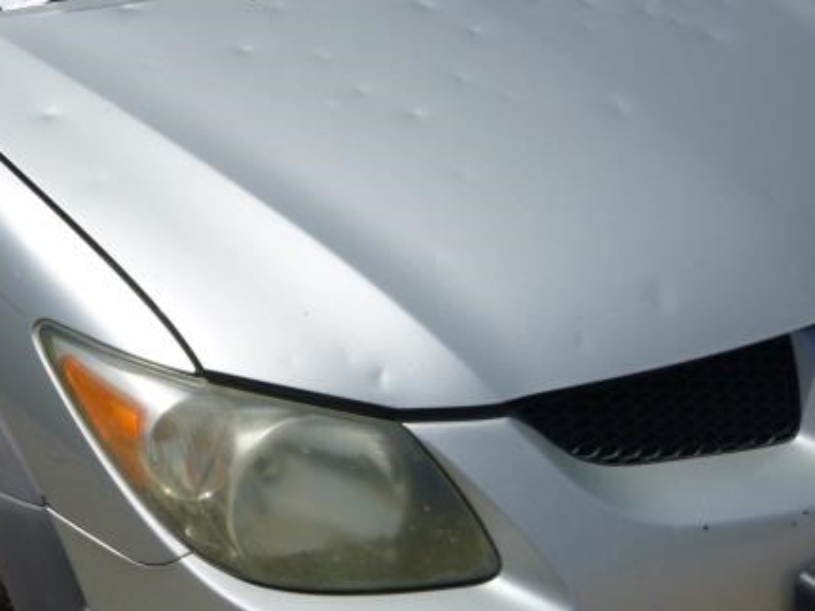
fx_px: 1271
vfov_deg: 26.9
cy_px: 370
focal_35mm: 54
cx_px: 193
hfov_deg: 34.7
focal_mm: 5.2
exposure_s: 1/1000
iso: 100
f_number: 4.1
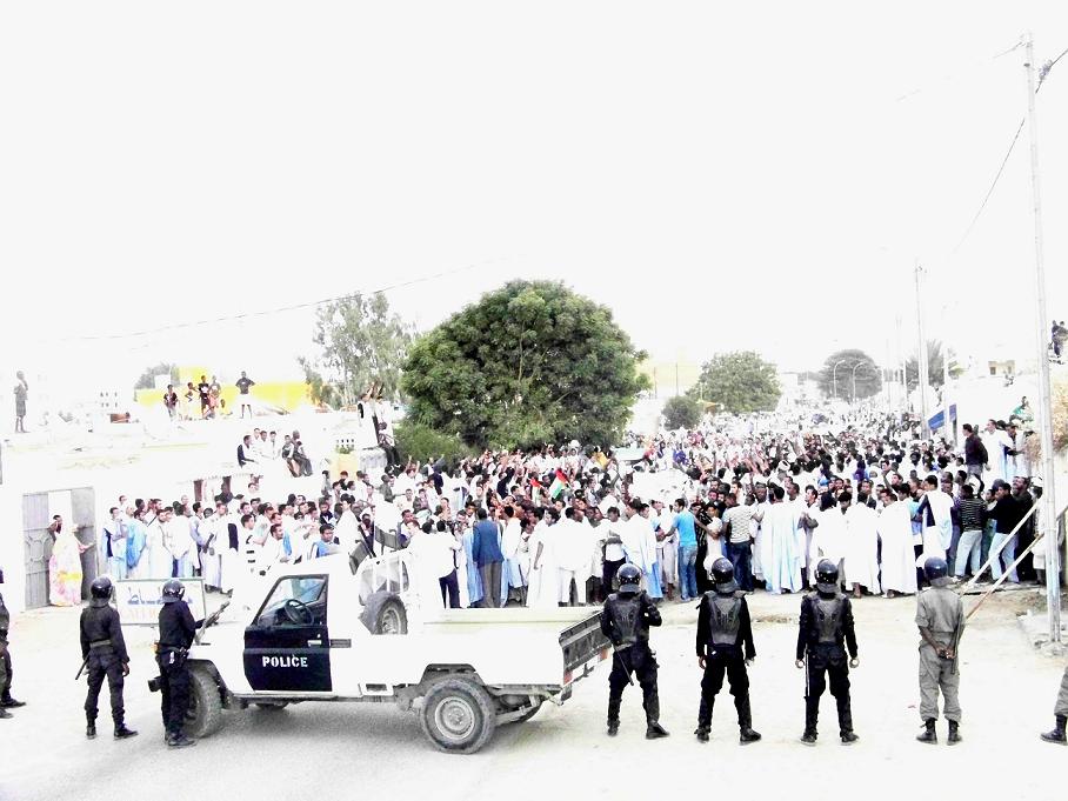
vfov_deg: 33.6
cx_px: 534
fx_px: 1327
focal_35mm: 43
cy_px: 400
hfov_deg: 43.9
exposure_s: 1/640
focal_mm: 6.75
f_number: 4
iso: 1600
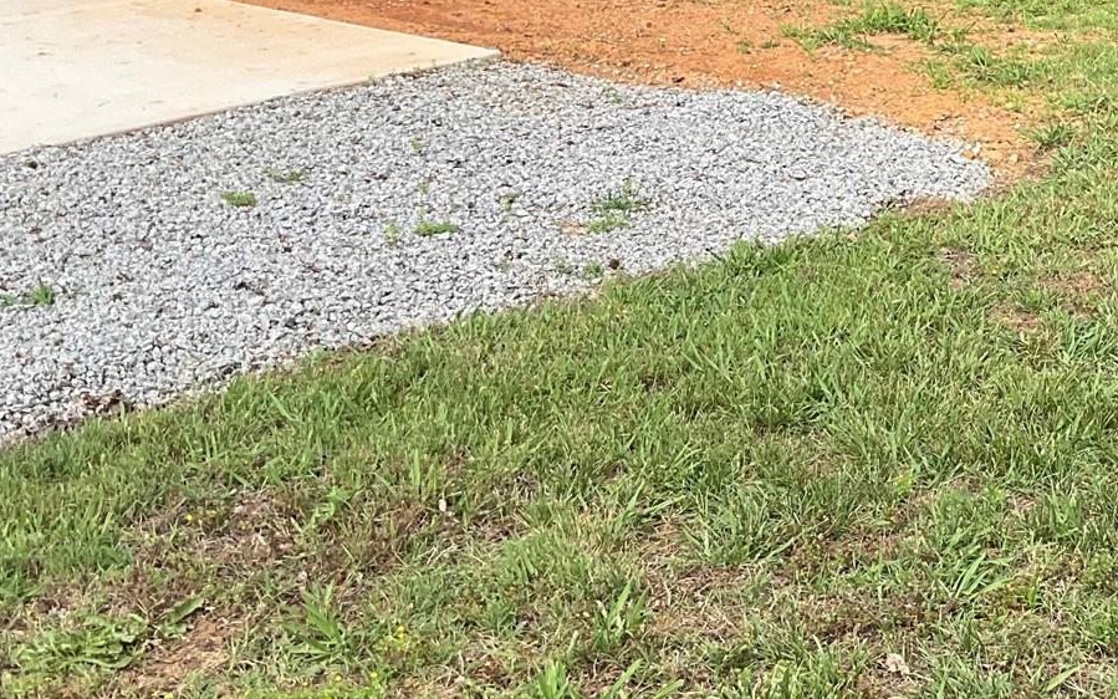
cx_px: 1148
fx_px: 2133
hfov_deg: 27.5
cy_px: 206
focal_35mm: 70
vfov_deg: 18.5
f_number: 1.8
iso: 16
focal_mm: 3
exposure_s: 1/574
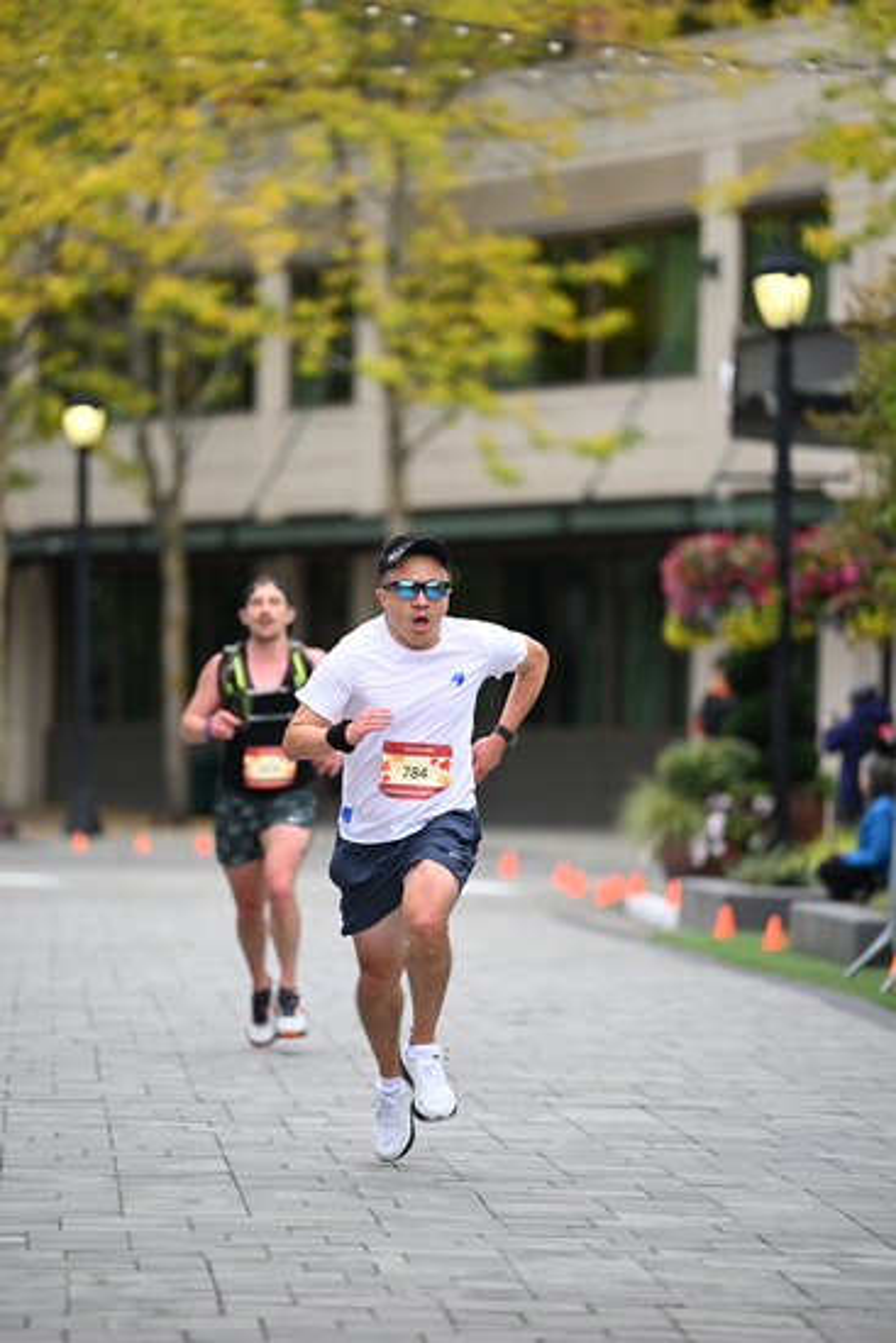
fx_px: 7461
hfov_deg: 6.9
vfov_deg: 10.3
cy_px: 672
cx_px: 448
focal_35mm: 200
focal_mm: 200
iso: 640
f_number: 2.8
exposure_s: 1/2000
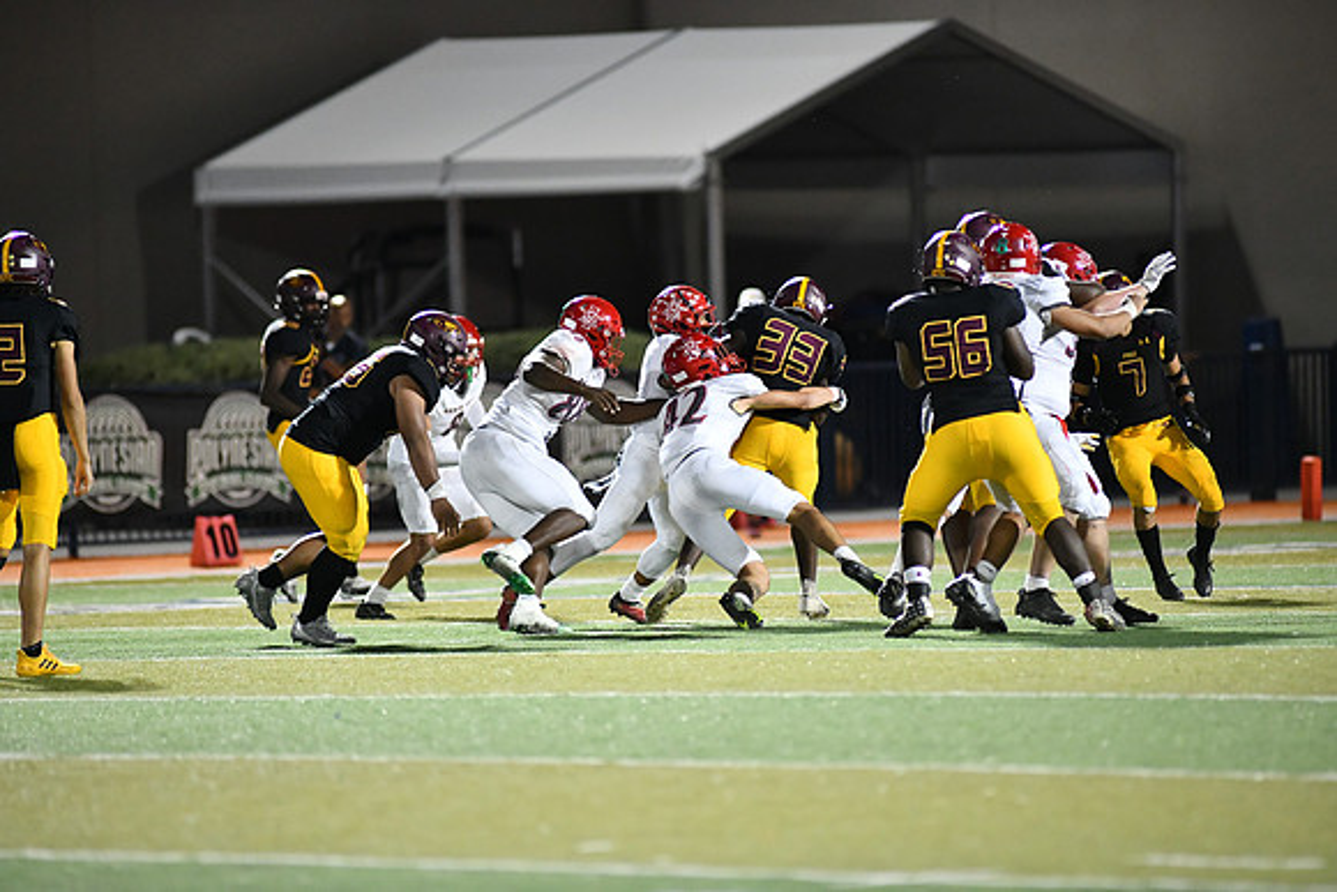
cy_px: 446
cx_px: 668
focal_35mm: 300
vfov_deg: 4.6
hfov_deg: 6.9
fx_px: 11144
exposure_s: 1/1000
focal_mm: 300
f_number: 2.8
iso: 5600
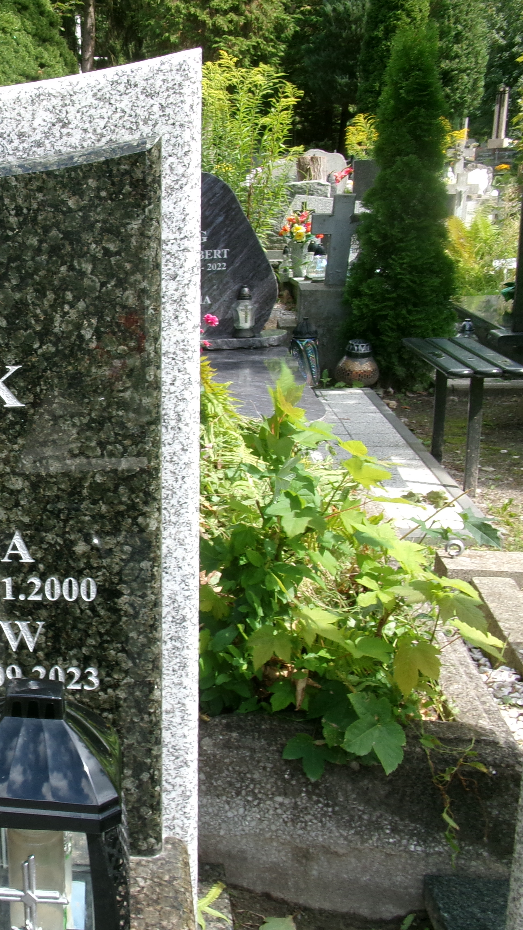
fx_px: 1011
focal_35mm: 41
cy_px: 462
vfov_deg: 49.4
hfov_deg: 26.2
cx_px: -84
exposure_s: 1/42
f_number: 10.8
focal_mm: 5.1
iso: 100
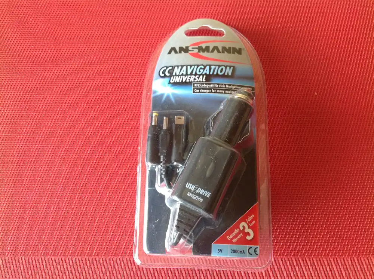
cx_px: 187
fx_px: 377
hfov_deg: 52.7
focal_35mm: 35
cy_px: 140
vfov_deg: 40.6
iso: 200
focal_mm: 4.28
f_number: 2.4
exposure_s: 1/15
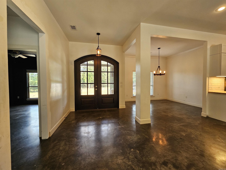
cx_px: 113
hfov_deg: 106.2
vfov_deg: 89.9
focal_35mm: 13
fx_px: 85
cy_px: 85
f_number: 2.2
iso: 80
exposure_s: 1/60
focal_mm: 2.2
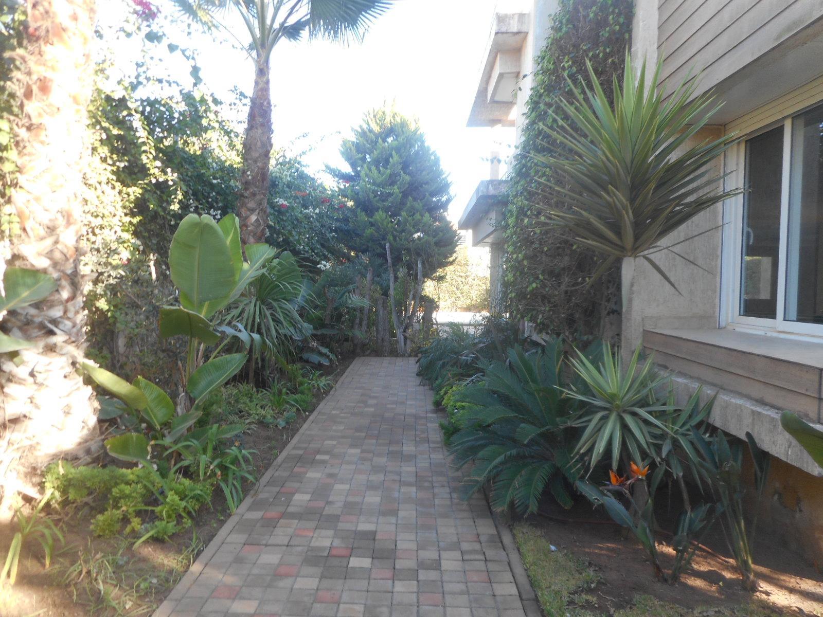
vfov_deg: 54.9
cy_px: 308
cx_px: 412
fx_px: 594
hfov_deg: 69.4
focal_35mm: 25
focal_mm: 4.5
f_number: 3.7
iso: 80
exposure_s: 1/40
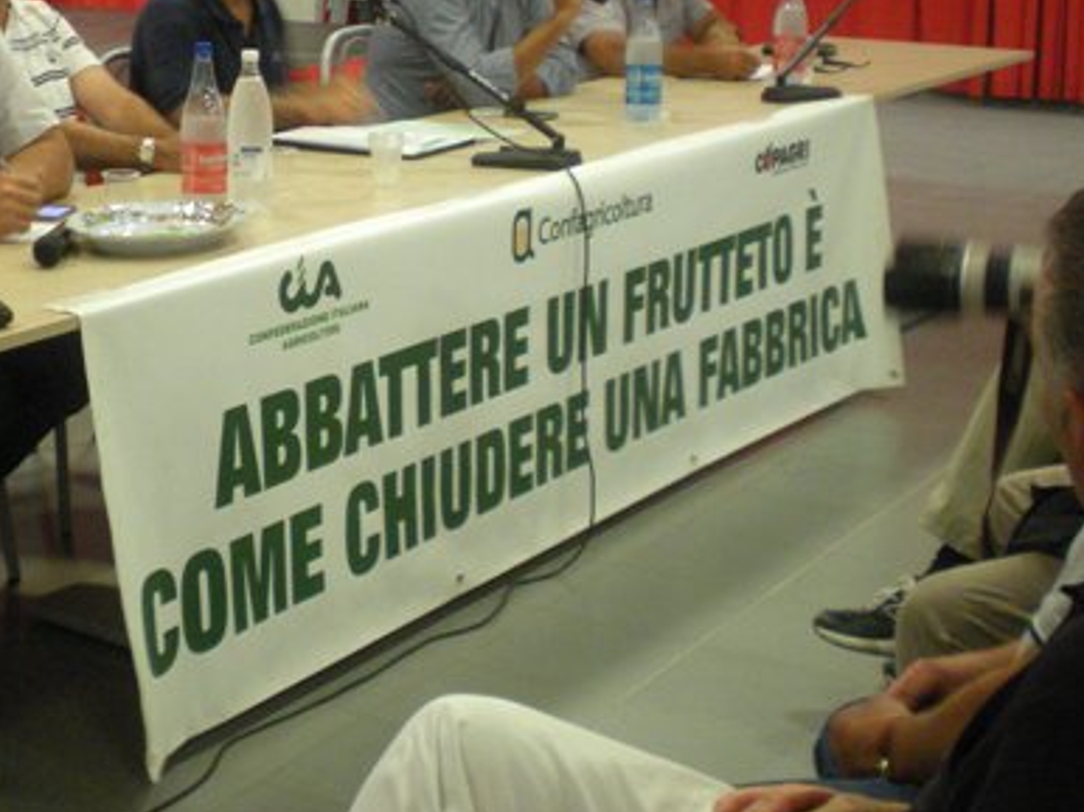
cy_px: 155
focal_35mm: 73
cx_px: 244
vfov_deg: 19.9
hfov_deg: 26.3
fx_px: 2285
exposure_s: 1/8
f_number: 3.5
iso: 364
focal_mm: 7.4
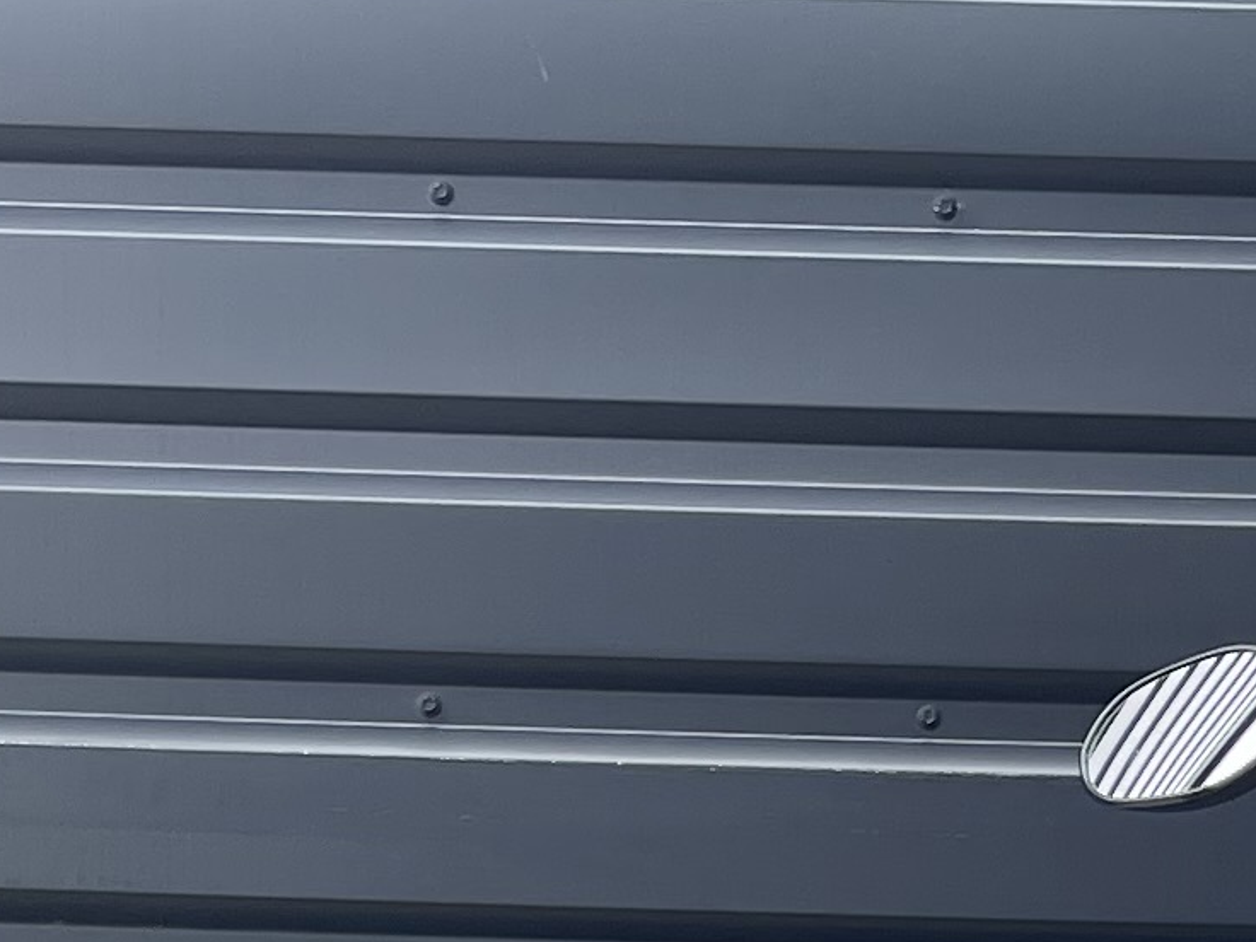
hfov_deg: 14.4
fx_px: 4971
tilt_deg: -7.7
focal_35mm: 137
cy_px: 1850
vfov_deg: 10.1
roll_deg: -1.7
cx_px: 824
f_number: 1.6
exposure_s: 1/171
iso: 32
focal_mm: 5.1
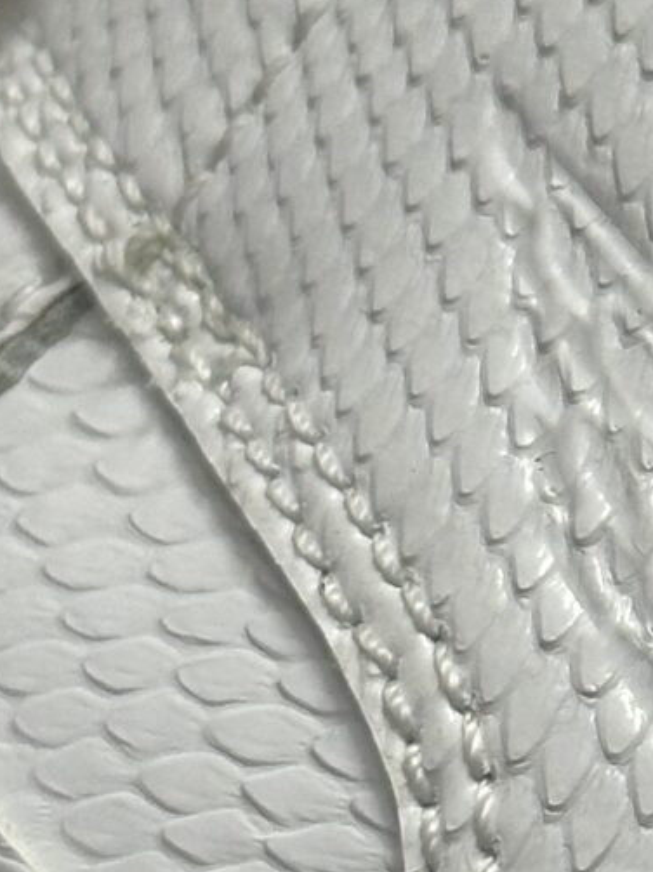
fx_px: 6168
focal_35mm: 245
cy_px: 599
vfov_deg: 8.1
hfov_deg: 6.0
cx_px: 934
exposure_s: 1/50
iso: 100
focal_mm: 6.86
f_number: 1.78
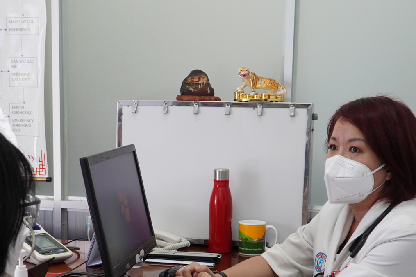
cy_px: 234
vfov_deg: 20.6
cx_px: 161
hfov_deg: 30.8
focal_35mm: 65
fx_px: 751
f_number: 4
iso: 500
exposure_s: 1/100
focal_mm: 22
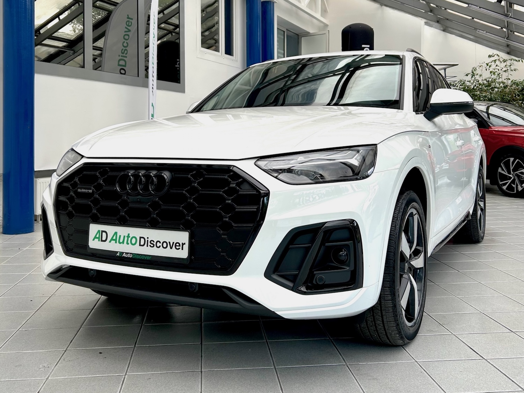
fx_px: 394
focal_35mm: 26
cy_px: 196
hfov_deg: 67.3
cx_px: 262
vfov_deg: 53.1
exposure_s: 1/349
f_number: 1.5
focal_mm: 5.7
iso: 50
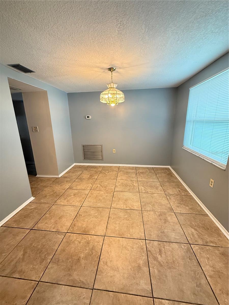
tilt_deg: -13.8
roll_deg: +1.3
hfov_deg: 85.7
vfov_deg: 102.1
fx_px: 123
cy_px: 152
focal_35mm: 14
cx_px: 114
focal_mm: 2.22
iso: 500
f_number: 2.2
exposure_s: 1/60
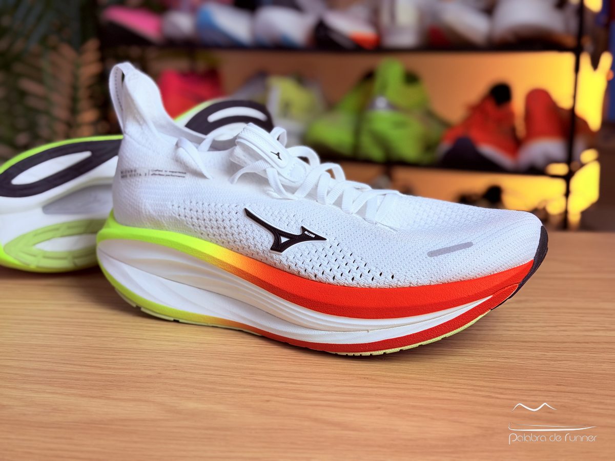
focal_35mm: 48
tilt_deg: -14.6
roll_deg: +0.5
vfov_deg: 30.3
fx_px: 853
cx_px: 308
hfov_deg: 39.7
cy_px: 230
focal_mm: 6.76
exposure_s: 1/100
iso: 80
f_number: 1.78
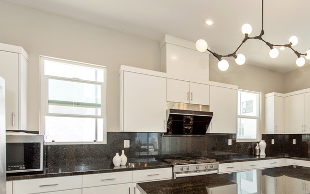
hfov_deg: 65.5
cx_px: 251
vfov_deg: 48.1
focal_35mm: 25
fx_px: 211
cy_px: 135
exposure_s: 1/125
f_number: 5.6
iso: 500
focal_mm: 15
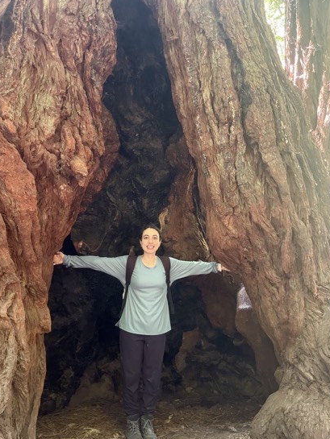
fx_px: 419
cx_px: 171
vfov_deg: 55.3
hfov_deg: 43.0
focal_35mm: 33
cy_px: 219
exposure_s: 1/31
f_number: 1.9
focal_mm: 2.71
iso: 400
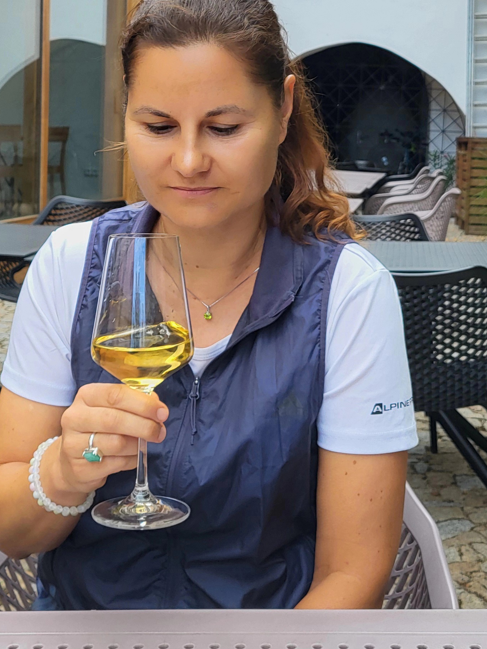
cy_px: 84
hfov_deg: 28.9
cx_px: 157
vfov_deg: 36.2
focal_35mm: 50
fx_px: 938
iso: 40
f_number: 1.8
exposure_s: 1/256
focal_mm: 5.4
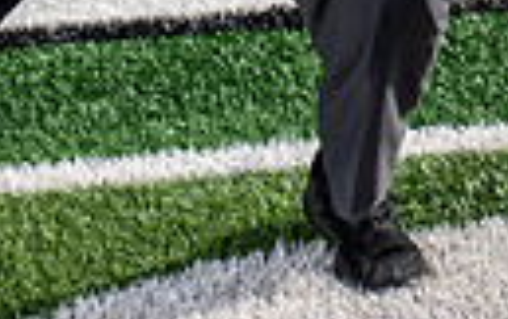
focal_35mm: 163
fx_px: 2260
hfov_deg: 12.8
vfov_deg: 7.5
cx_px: 146
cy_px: -496
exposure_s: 1/400
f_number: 7.1
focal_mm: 46
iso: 125
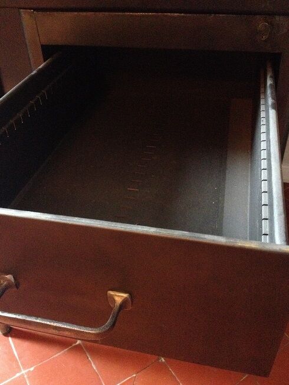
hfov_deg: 40.7
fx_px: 389
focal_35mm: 35
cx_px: 144
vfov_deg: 52.6
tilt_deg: -39.3
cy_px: 192
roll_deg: +3.1
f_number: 2.4
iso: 800
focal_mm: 4.28
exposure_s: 1/15
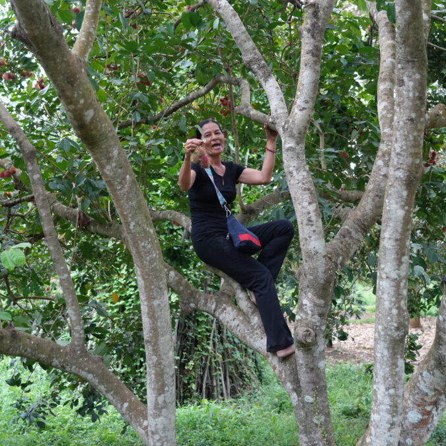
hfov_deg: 34.7
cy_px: 188
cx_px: 225
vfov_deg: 34.6
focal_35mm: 49
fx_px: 714
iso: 1250
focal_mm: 38
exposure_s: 1/160
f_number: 4
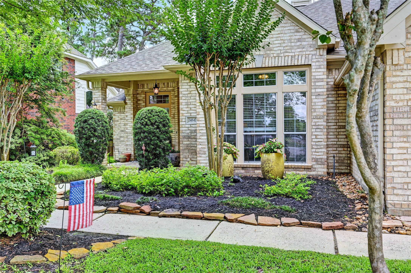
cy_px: 136
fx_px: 342
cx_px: 206
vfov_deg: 43.5
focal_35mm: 30
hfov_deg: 62.0
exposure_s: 1/125
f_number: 8
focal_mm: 30
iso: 400
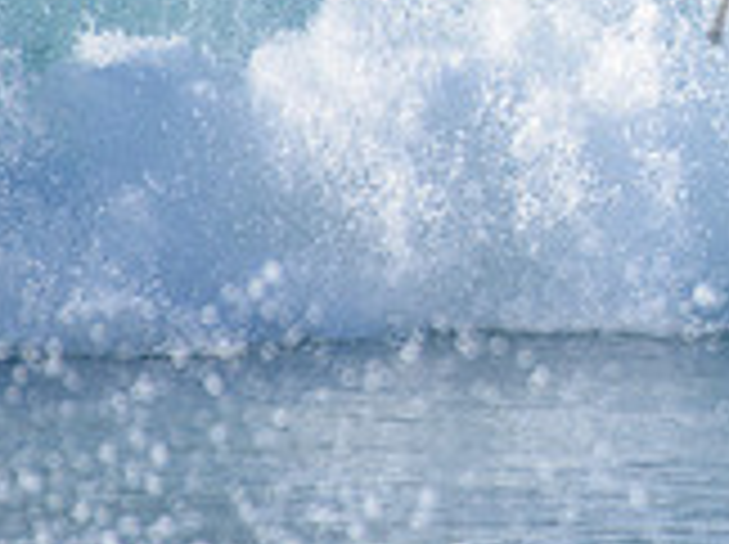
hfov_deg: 1.1
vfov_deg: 0.8
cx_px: 1152
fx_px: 37305
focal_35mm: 1774
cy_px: -65
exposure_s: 1/2000
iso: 400
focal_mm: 500
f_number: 5.6
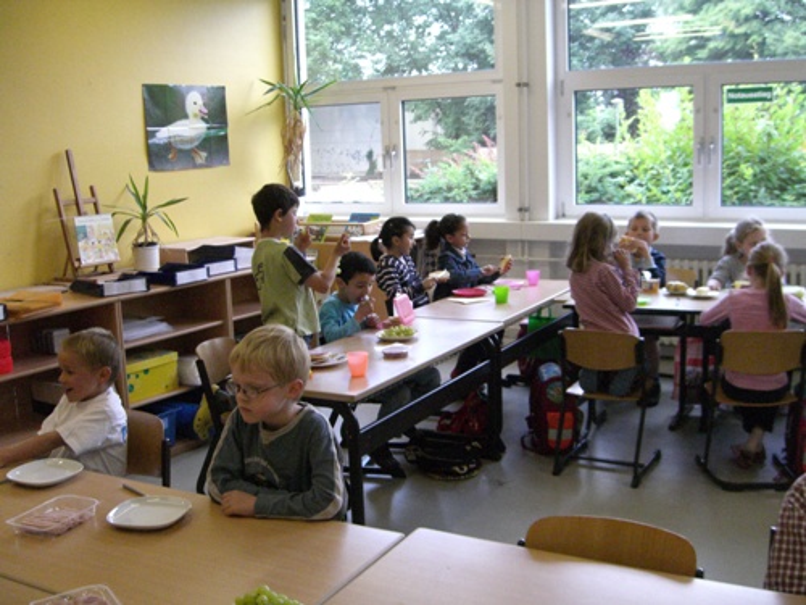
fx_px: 885
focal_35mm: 38
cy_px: 302
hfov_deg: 49.0
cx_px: 403
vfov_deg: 37.7
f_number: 2.8
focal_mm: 7.9
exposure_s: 1/250
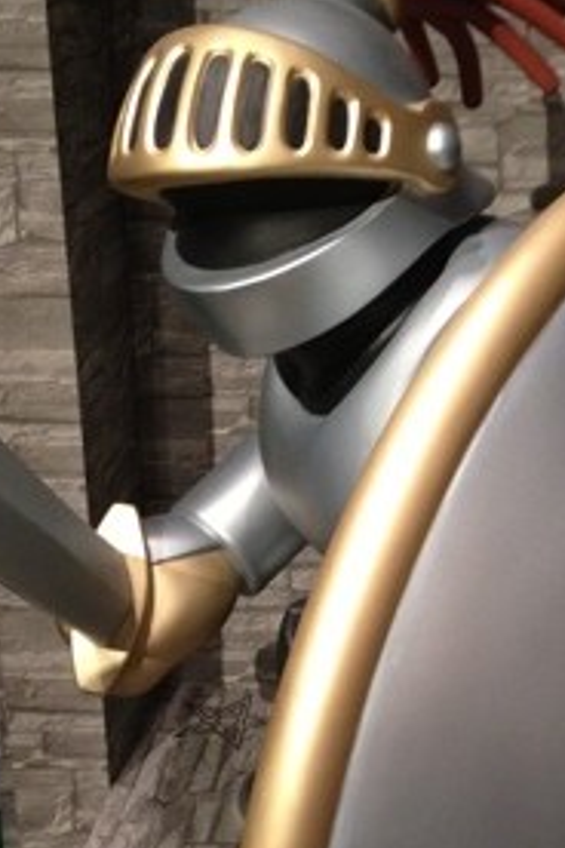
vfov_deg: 30.1
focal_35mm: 66
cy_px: 605
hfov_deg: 20.5
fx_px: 1554
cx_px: 379
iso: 320
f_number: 2.4
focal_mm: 4.28
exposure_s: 1/20
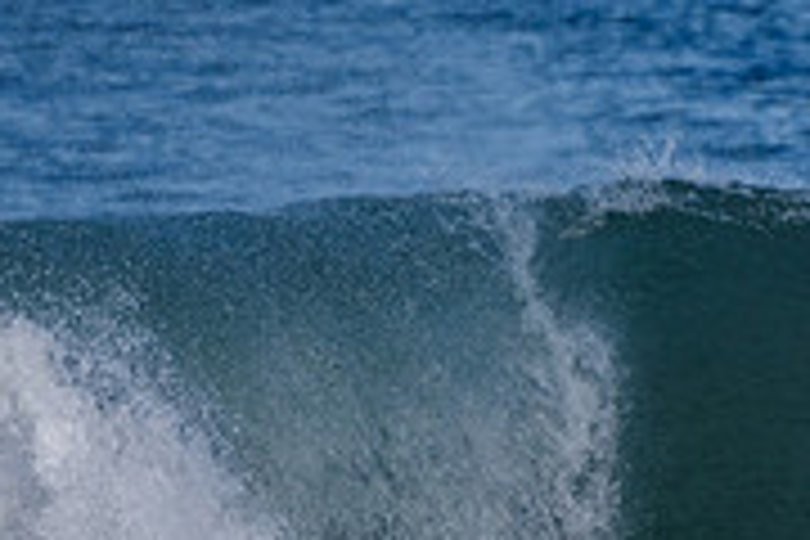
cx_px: 639
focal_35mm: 2025
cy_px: 677
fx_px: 45559
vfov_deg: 0.7
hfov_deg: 1.0
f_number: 5.6
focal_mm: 420
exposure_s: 1/2000
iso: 280
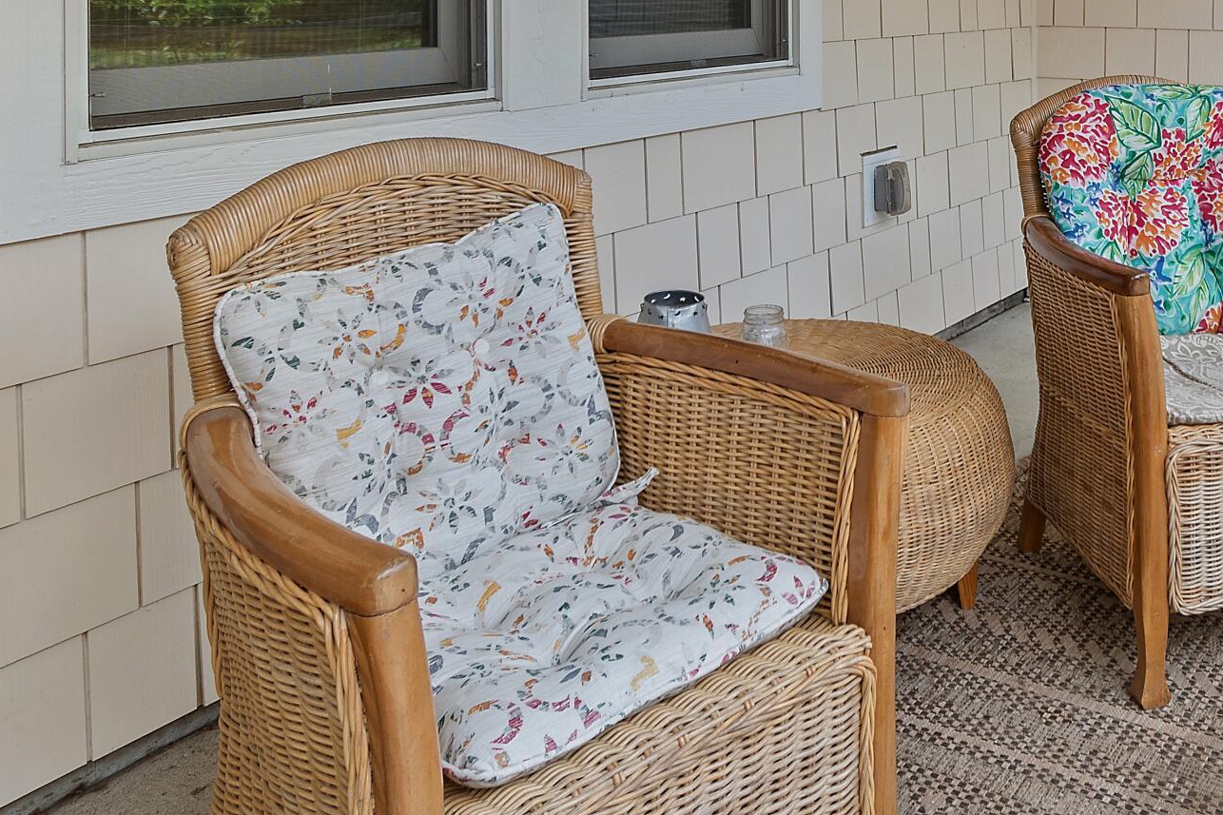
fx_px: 1189
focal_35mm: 35
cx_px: 951
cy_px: -6
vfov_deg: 34.3
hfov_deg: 51.5
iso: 100
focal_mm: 10
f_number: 4.5
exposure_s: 1/40
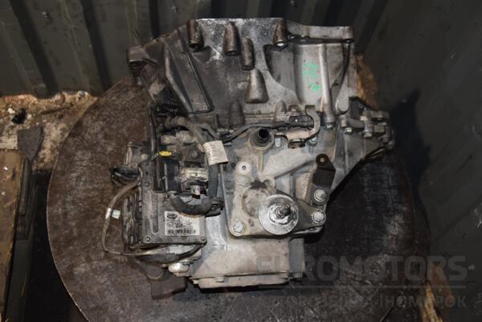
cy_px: 161
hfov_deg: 46.4
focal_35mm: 42
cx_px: 241
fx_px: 562
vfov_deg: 31.9
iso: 800
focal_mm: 28
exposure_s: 1/60
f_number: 5
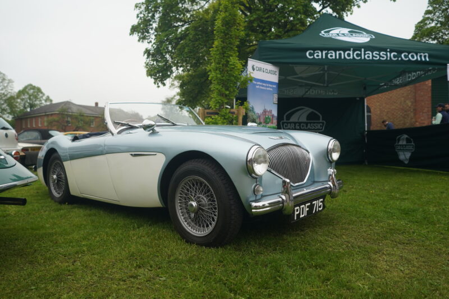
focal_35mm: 28
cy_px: 150
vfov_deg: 46.4
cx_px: 224
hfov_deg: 65.5
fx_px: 349
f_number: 3.2
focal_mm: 28
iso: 200
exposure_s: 1/200
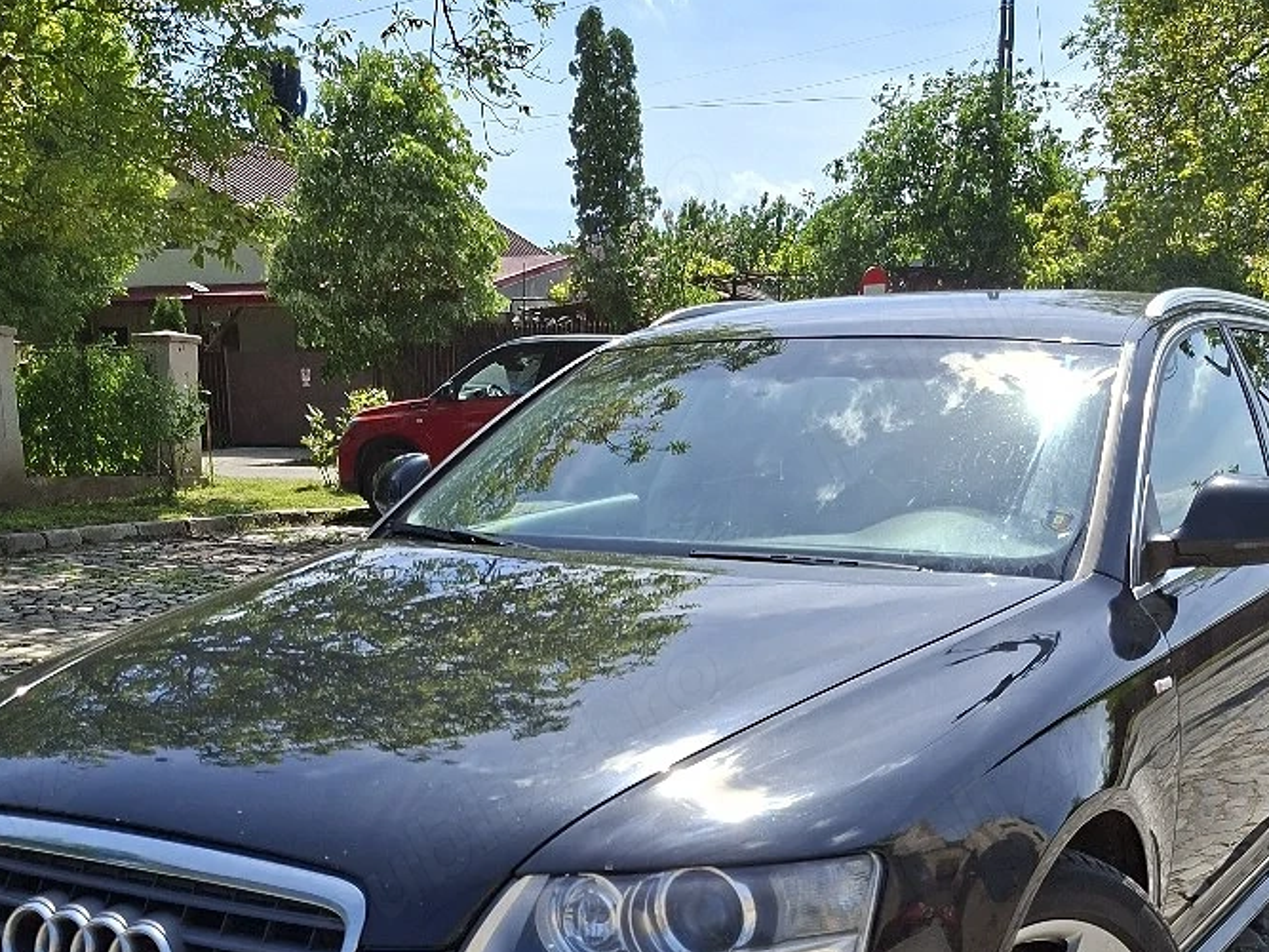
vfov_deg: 30.0
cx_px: 639
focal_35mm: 46
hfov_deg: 41.2
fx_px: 1686
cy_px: 877
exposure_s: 1/2500
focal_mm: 5.54
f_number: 1.8
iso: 50
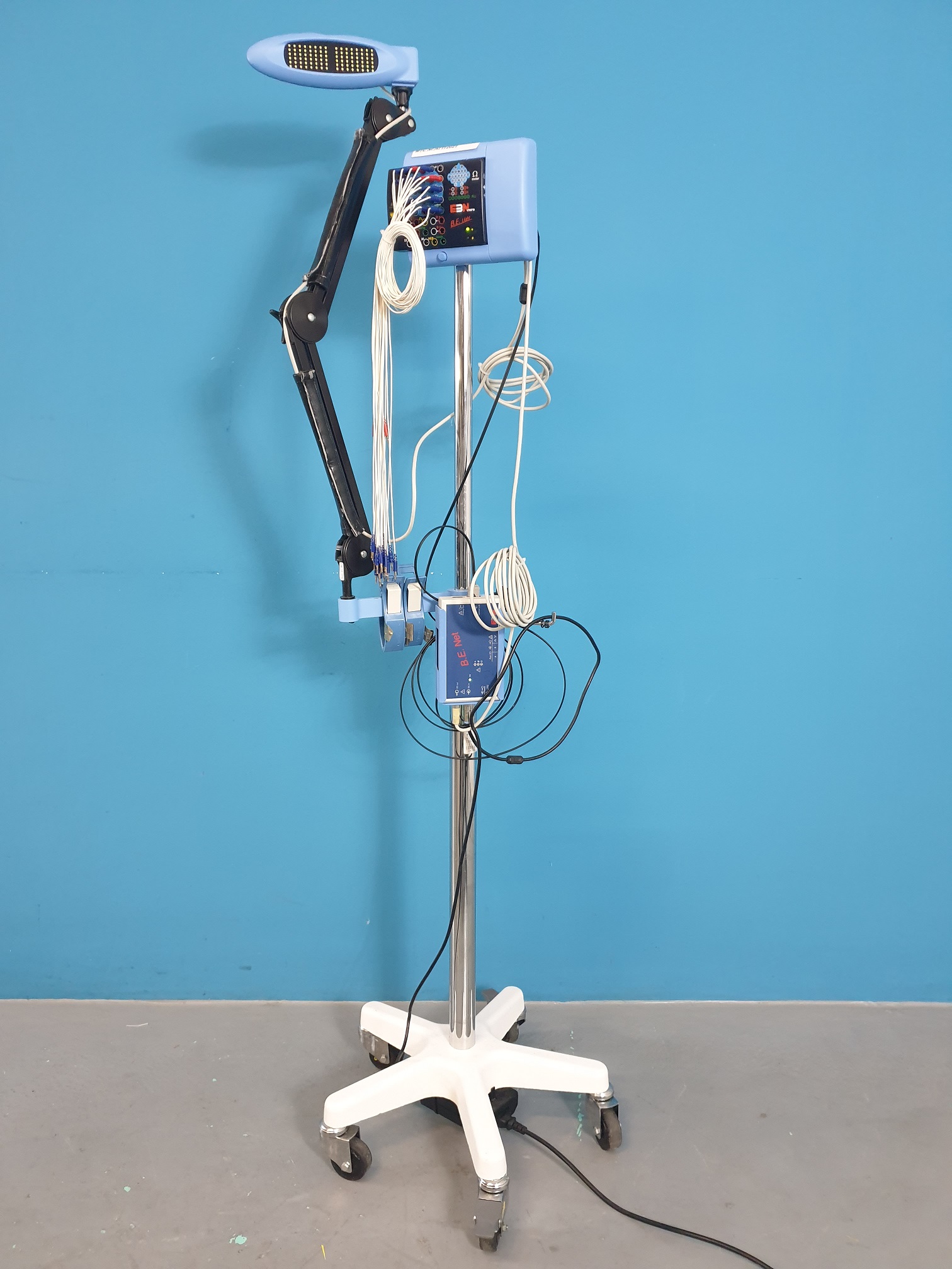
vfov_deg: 67.3
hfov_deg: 53.1
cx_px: 476
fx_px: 953
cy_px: 634
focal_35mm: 26
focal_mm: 4.3
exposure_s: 1/50
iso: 320
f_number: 1.5
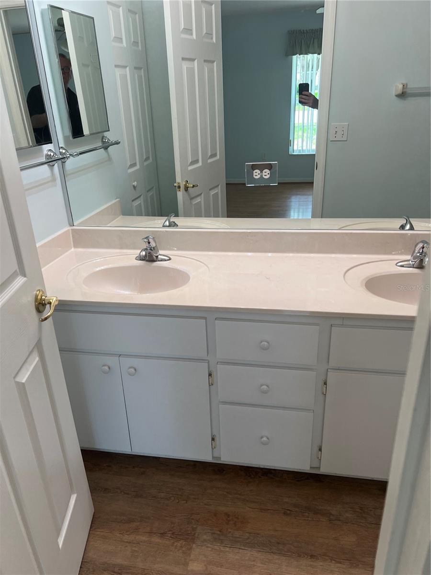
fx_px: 432
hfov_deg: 53.1
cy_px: 288
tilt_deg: -22.7
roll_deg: +3.9
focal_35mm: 26
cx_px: 216
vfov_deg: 67.3
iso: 64
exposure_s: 1/120
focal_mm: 5.7
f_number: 1.5
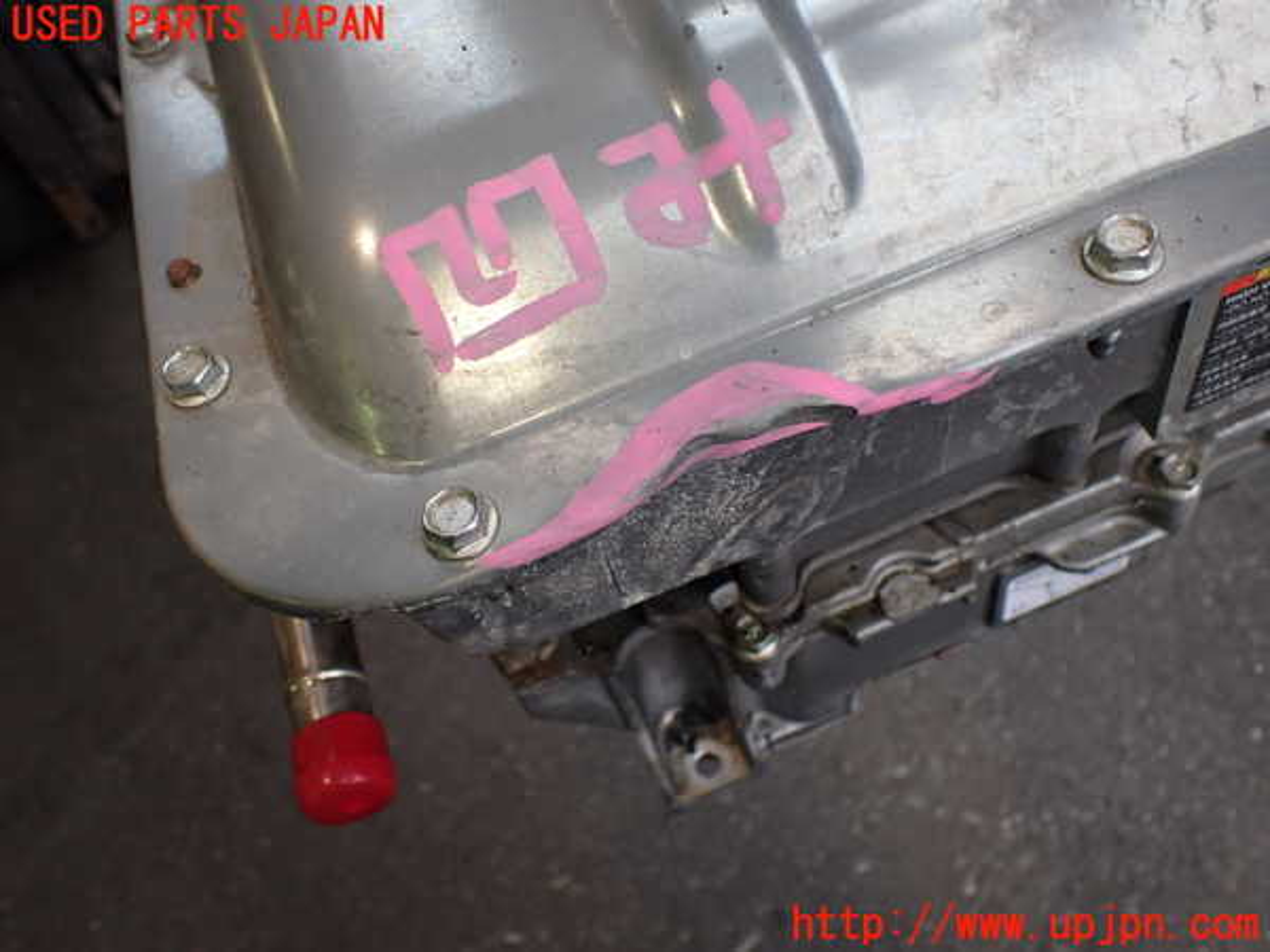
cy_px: 476
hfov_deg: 60.0
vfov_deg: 46.8
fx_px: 1101
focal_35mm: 30
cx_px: 635
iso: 200
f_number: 2.3
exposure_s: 1/125
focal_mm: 5.4
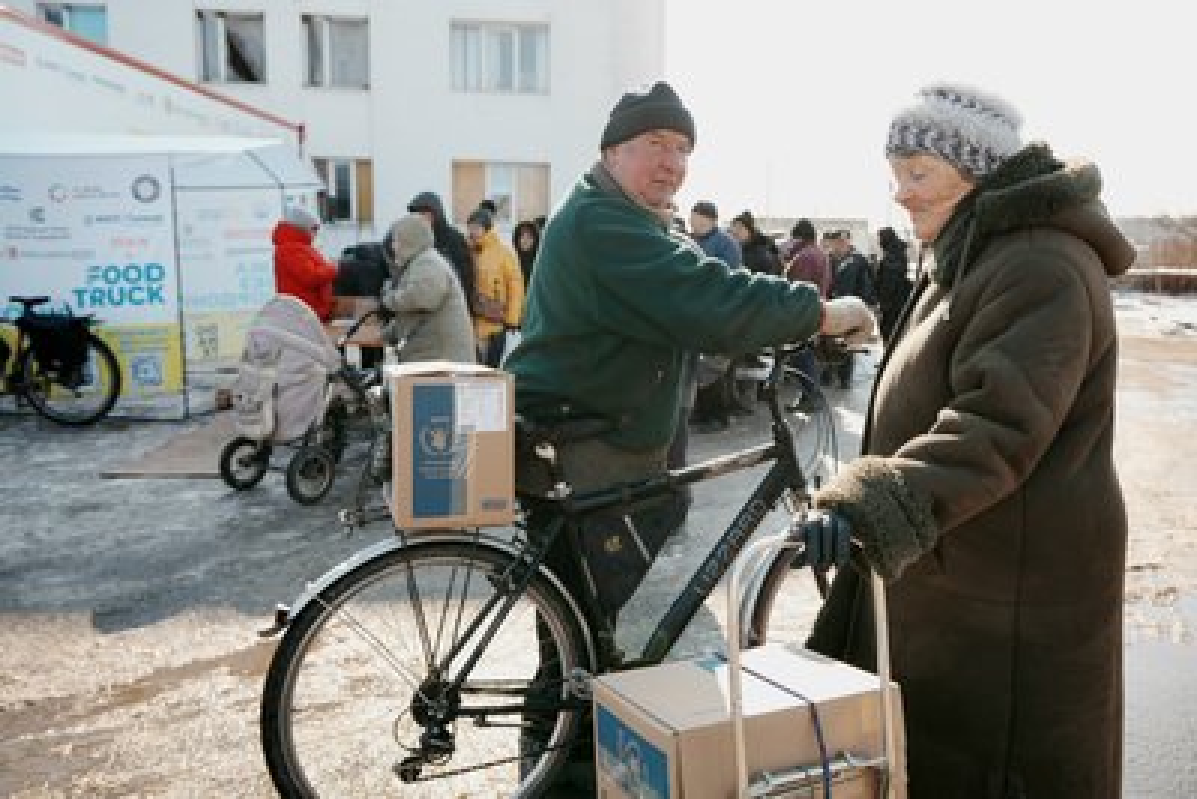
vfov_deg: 51.3
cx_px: 598
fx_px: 832
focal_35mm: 25
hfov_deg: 71.5
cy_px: 400
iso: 100
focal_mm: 25
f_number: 3.2
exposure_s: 1/833
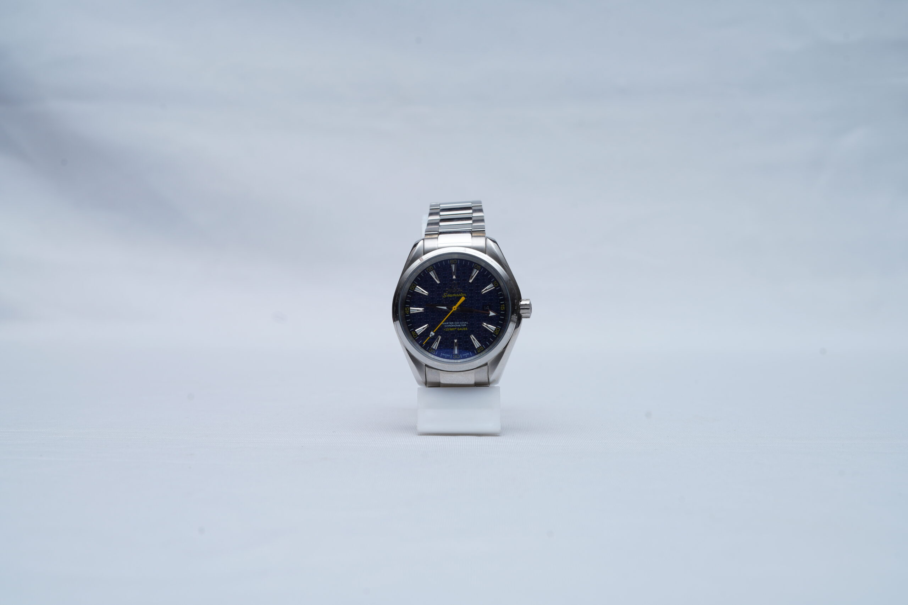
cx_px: 454
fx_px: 1261
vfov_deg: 27.0
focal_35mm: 50
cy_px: 302
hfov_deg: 39.6
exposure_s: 1/160
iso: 125
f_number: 9
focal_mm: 50
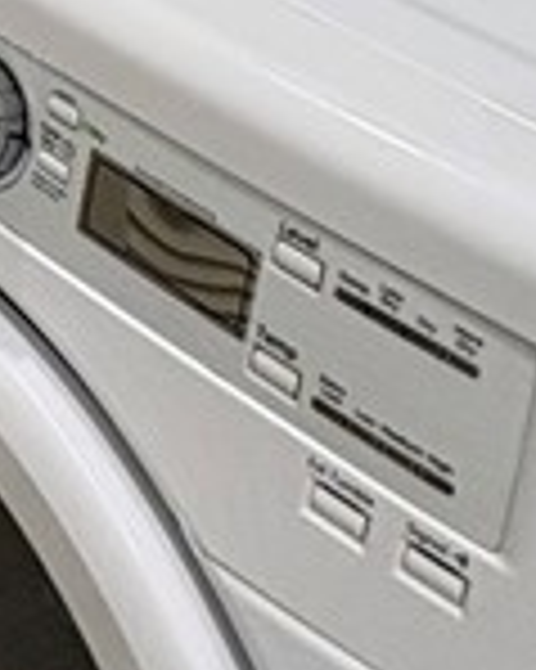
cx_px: -522
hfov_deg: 13.9
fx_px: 1866
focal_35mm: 94
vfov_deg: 17.5
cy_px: -441
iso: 160
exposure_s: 1/60
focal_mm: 2.22
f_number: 2.2
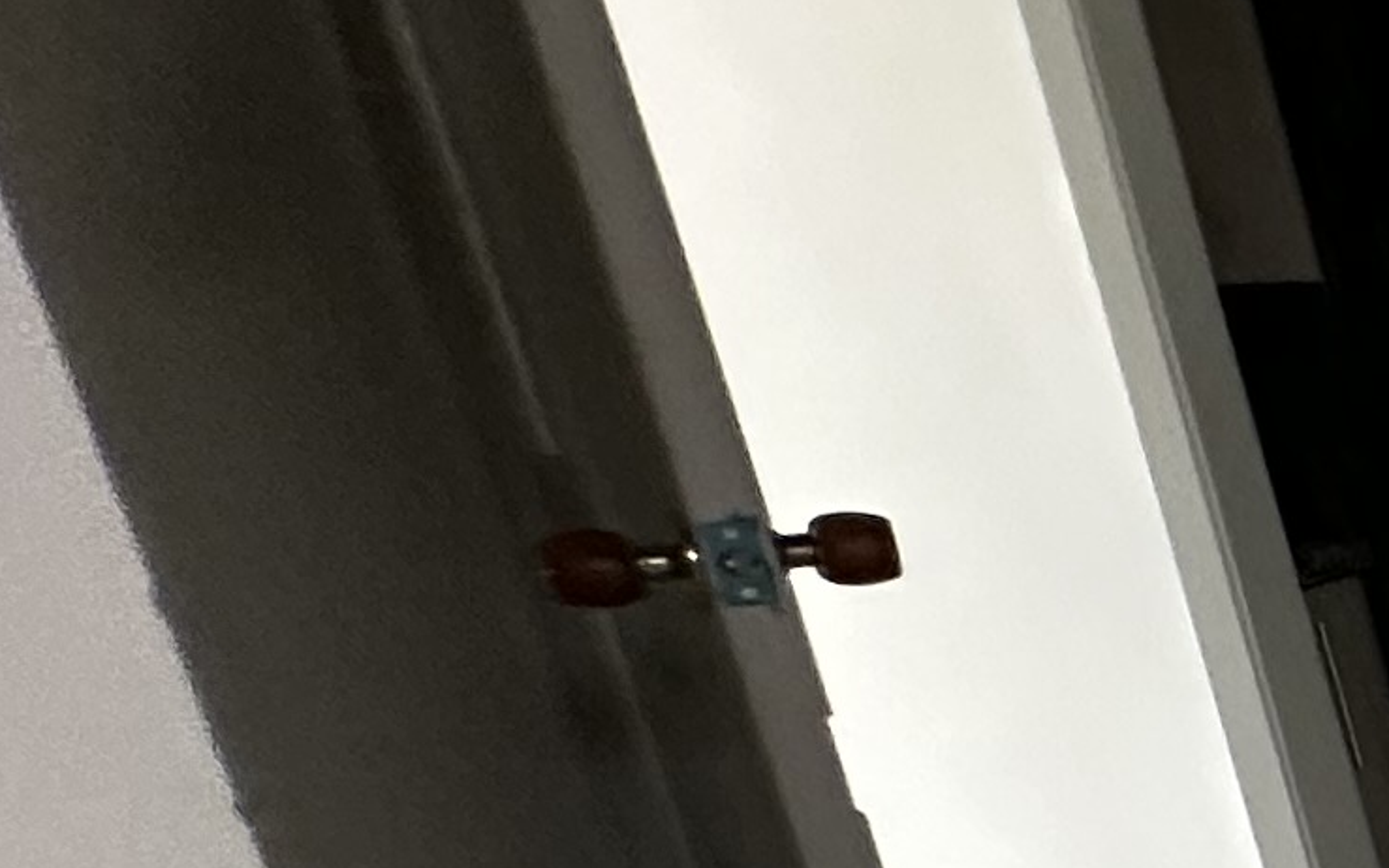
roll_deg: +0.8
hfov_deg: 13.0
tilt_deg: -14.3
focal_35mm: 81
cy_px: 1118
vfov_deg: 15.4
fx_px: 3066
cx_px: 3778
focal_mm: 2.22
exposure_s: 1/99
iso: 160
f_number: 2.2
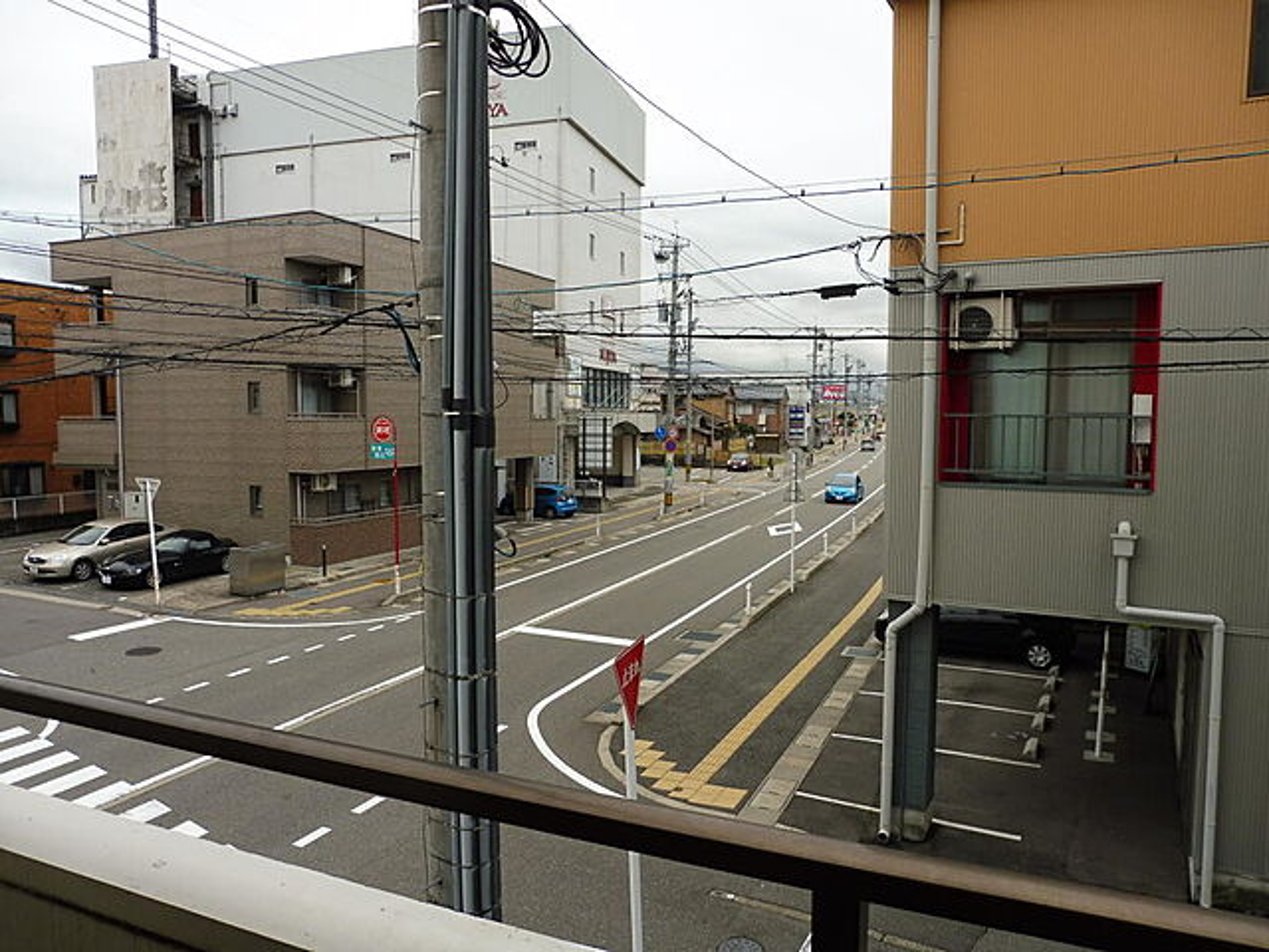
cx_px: 634
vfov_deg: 56.8
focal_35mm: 24
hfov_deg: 71.6
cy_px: 476
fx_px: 880
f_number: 3.5
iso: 100
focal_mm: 4.3
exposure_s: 1/125
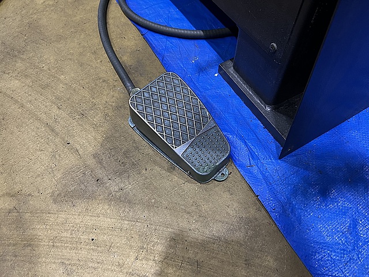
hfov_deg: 67.3
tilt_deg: -60.8
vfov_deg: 53.1
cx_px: 184
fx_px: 277
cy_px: 138
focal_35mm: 26
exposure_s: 1/60
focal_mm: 5.7
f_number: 1.5
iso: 320
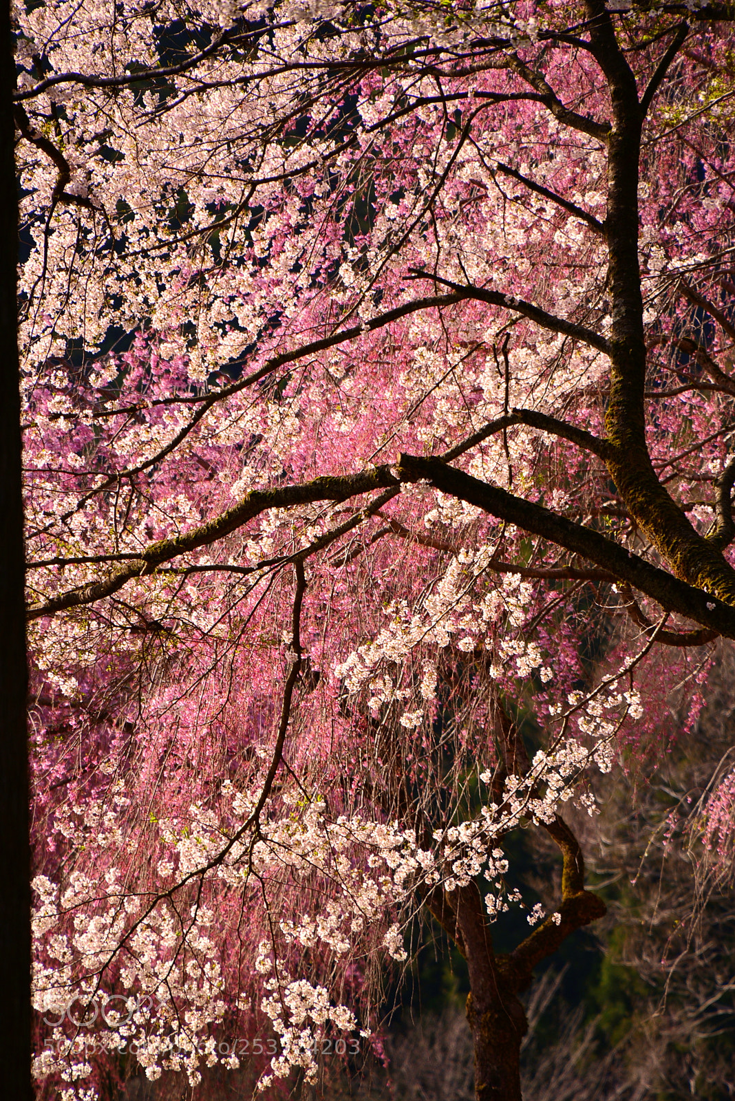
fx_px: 9179
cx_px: 368
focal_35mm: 300
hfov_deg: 4.6
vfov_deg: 6.9
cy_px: 550
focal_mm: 300
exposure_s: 1/400
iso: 100
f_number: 7.1
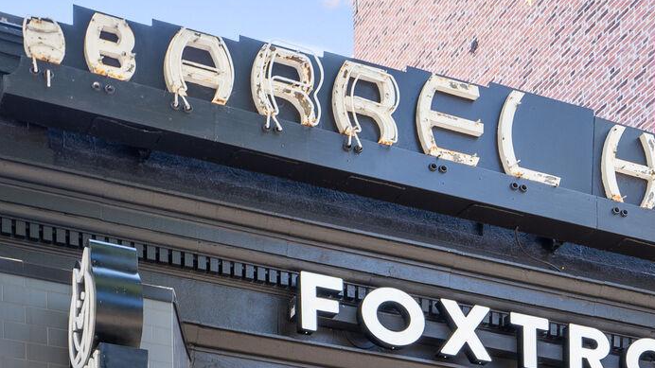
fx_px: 1181
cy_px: 429
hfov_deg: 30.7
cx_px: 453
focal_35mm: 68
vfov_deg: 17.0
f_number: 8
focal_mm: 26
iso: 200
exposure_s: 1/25
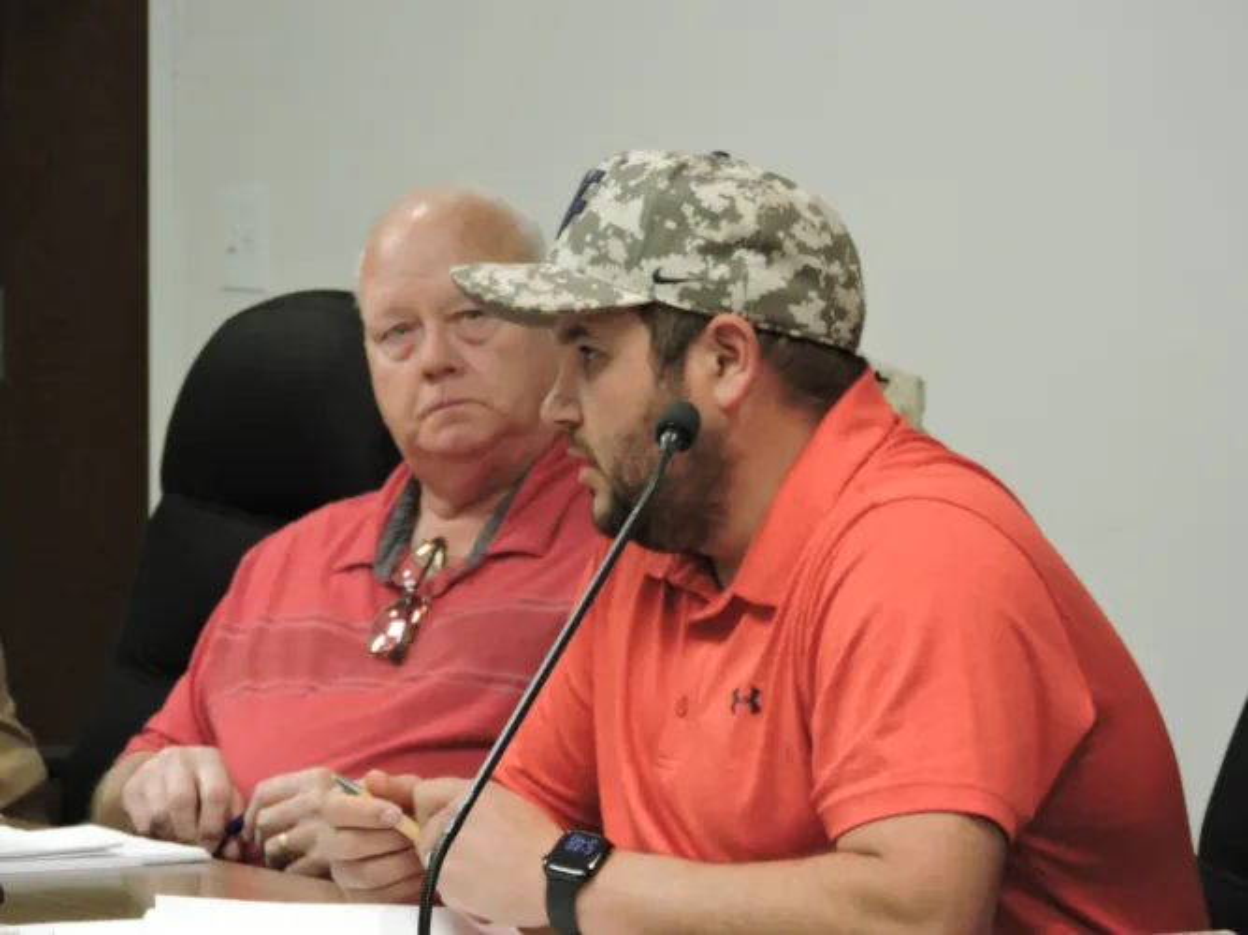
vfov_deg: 6.6
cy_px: 468
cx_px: 624
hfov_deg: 8.8
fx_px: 8110
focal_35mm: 225
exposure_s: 1/30
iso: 800
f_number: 4.6
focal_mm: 40.1
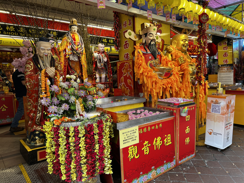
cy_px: 92
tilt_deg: -3.2
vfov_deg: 53.1
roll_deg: +3.4
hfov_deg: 67.3
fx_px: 183
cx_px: 122
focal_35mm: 26
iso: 32
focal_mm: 5.7
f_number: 1.5
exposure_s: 1/150
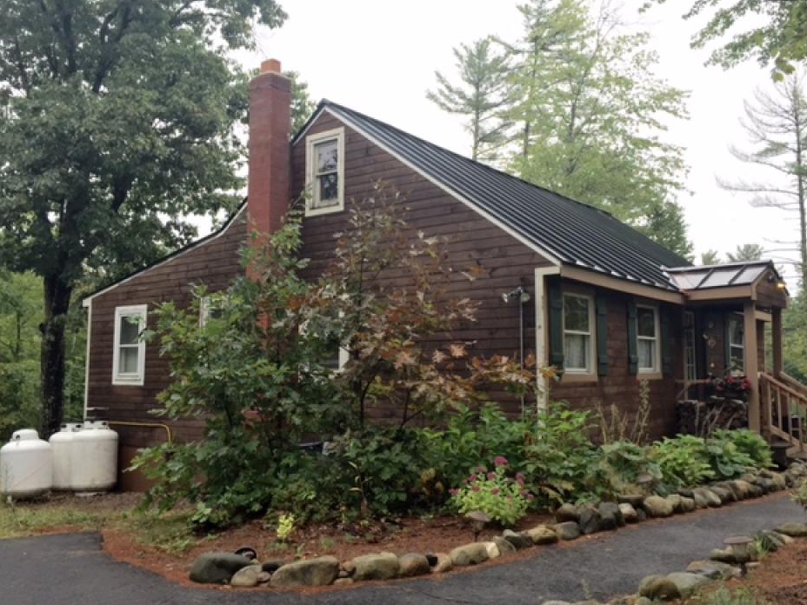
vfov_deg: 44.2
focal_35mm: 32
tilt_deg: +4.1
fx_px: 746
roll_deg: -1.6
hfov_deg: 56.8
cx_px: 417
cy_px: 300
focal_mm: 4.15
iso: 32
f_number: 2.2
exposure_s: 1/534
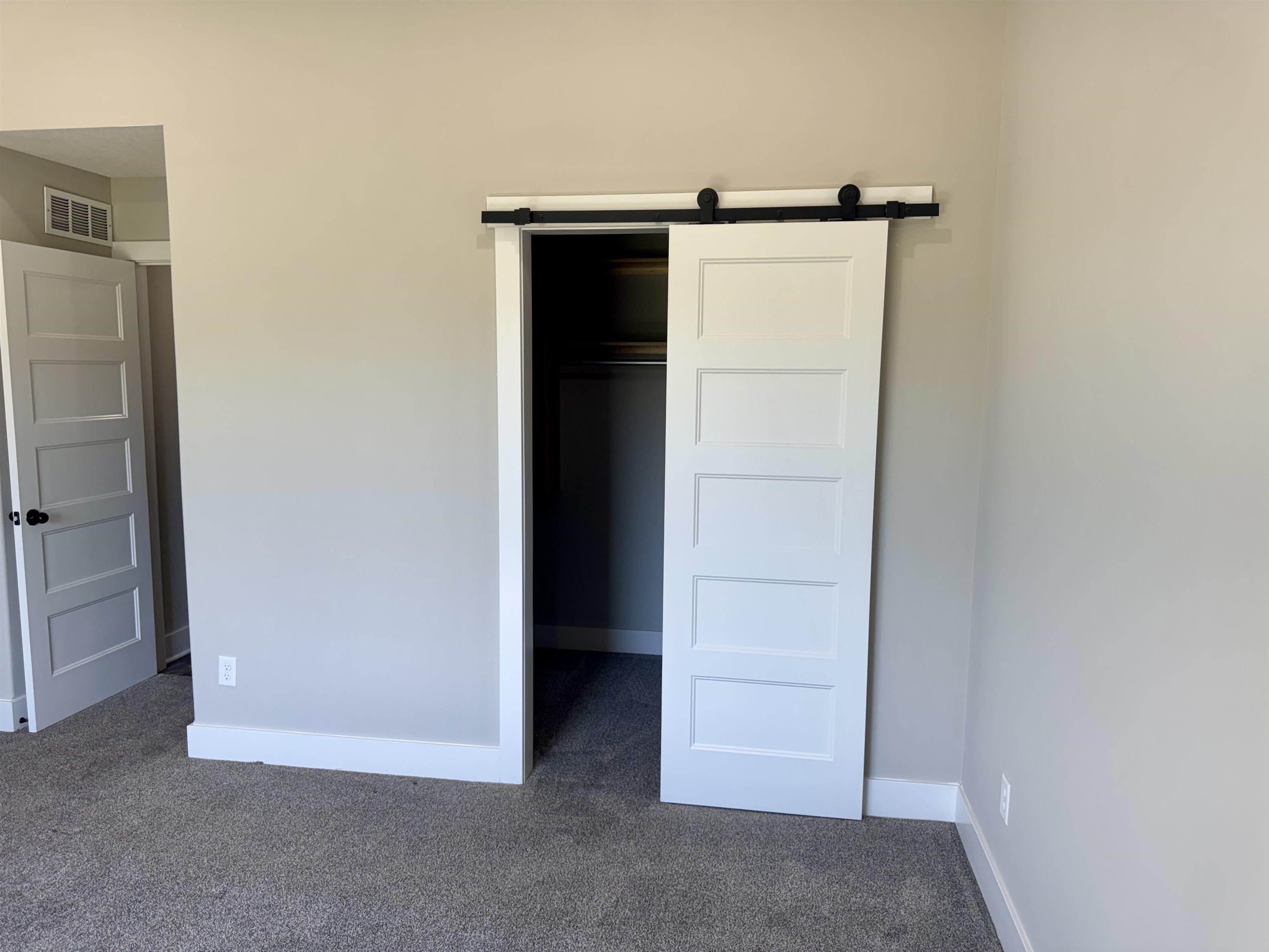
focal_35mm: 24
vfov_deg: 56.8
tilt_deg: -6.9
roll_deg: -0.5
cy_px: 476
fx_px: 880
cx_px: 634
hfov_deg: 71.6
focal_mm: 6.76
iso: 64
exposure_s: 1/176
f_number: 1.78
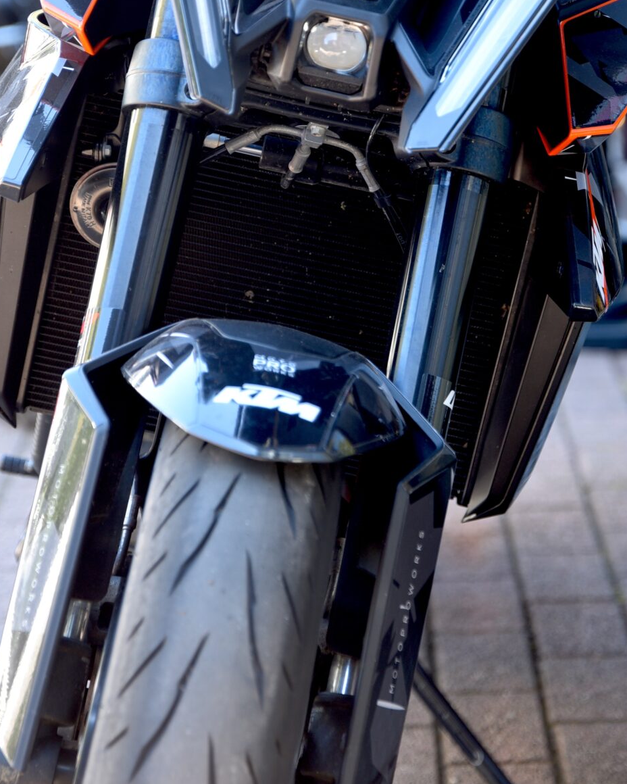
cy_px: 201
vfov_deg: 13.2
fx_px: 3363
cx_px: 385
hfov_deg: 10.6
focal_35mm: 145
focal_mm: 70
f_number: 2.8
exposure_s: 1/30
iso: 100
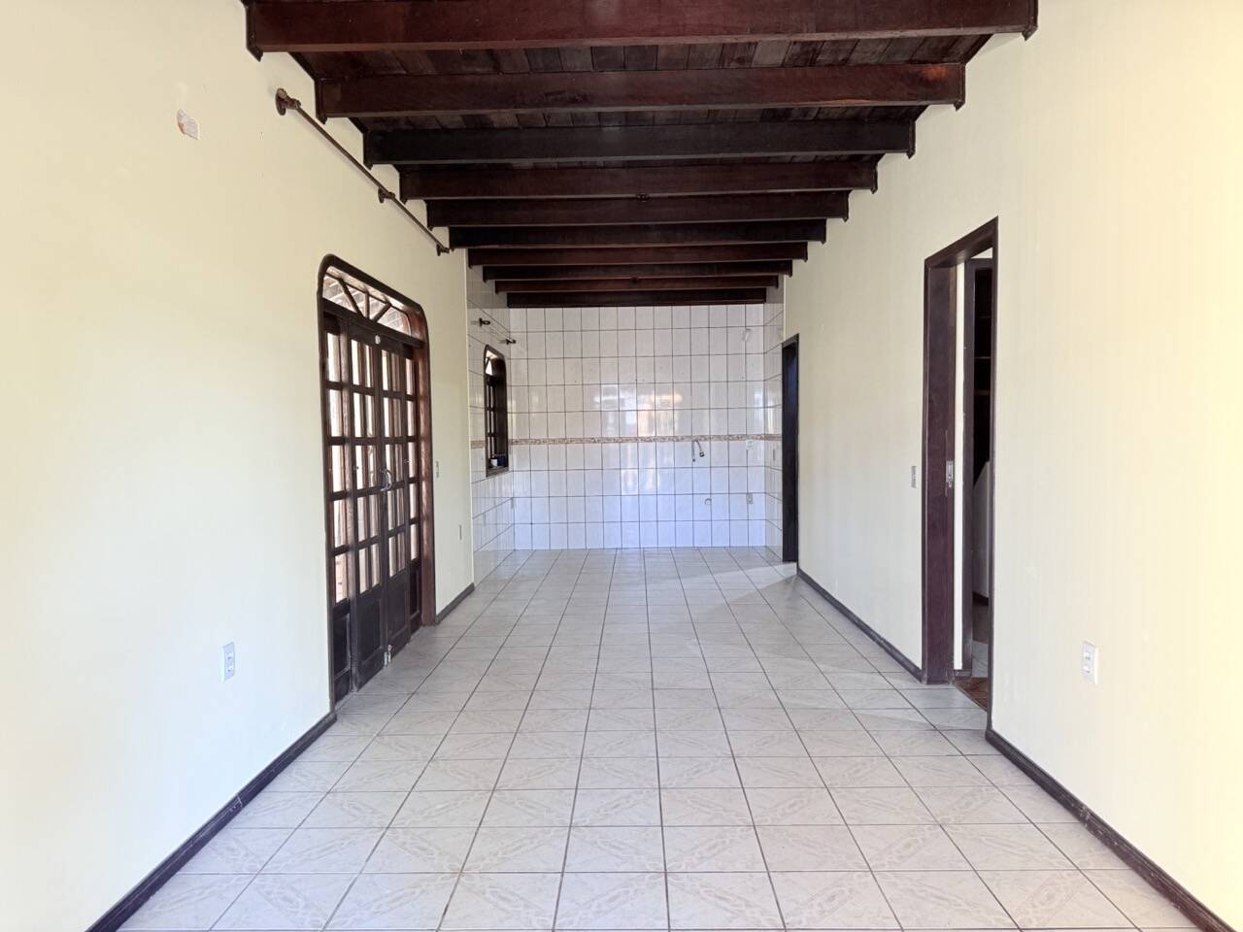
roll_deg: +0.6
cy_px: 466
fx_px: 862
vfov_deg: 56.8
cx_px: 622
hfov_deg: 71.6
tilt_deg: -1.7
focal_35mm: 24
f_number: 1.78
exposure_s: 1/60
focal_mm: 6.76
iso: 200
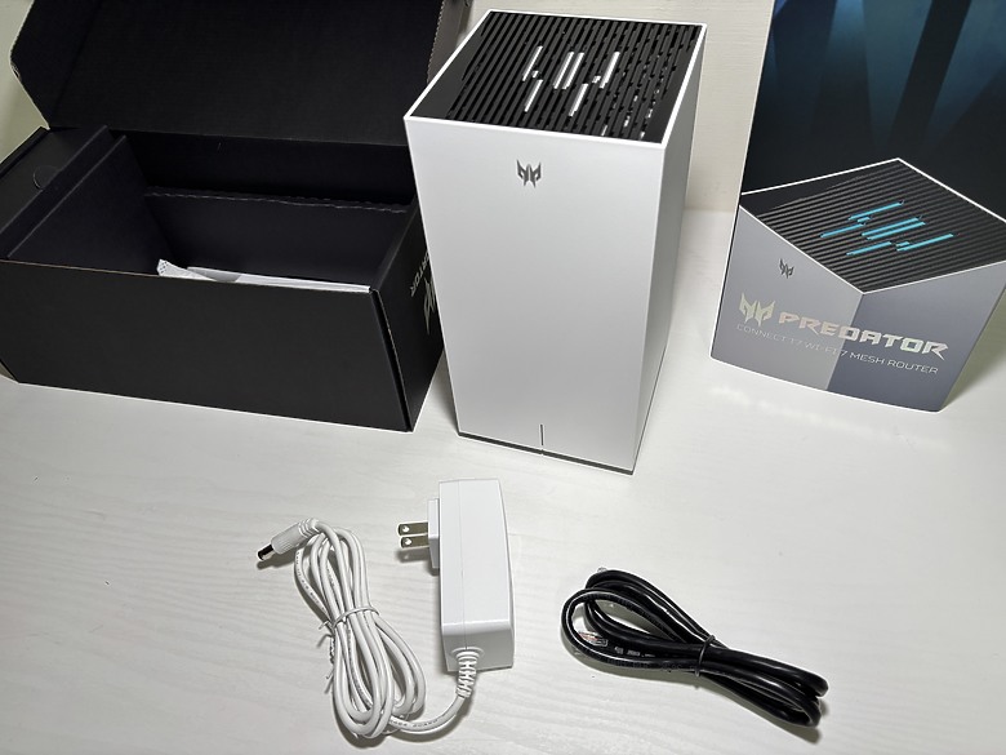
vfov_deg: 53.1
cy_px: 378
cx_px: 503
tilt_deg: -47.4
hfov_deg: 67.3
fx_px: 756
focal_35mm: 26
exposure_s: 1/120
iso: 100
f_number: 1.6
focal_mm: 5.96
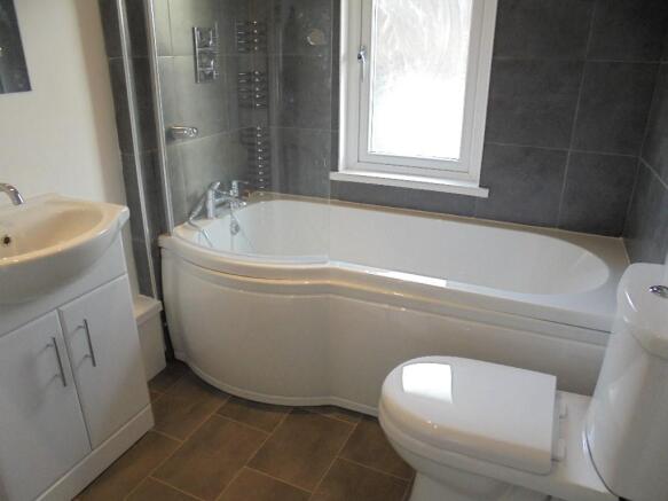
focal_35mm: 26
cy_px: 250
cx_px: 334
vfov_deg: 53.0
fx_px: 502
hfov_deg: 67.3
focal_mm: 4.6
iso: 250
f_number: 3.5
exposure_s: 1/30
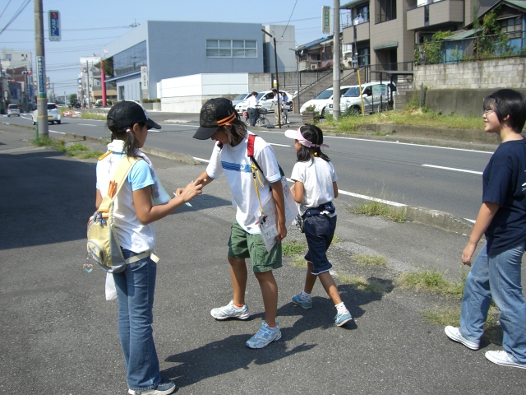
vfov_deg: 37.7
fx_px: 577
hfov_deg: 49.0
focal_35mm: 38
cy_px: 198
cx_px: 263
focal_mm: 6.2
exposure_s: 1/500
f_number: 4.3
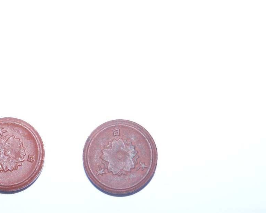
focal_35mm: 75
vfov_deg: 20.3
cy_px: 159
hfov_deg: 25.1
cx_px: 63
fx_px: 590
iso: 64
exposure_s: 1/250
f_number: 3.5
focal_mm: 6.2
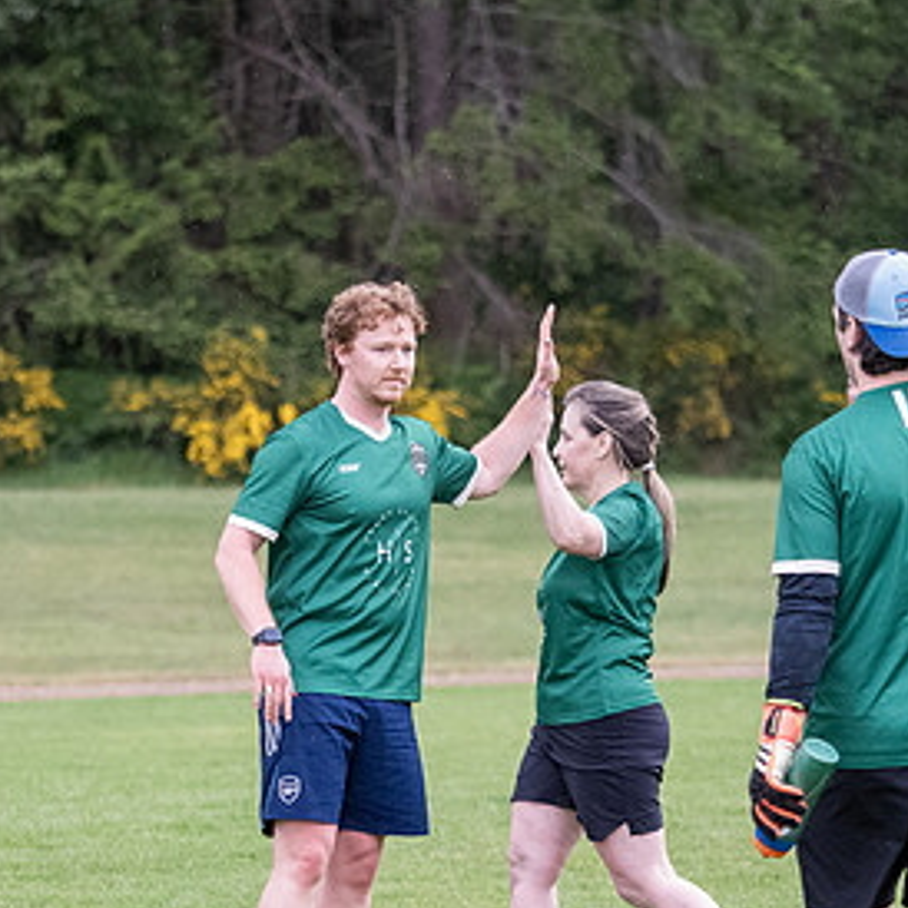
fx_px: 10001
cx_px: 371
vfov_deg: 5.2
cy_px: 396
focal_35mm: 337
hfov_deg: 5.2
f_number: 2.8
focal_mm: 90
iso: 2500
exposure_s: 1/1000
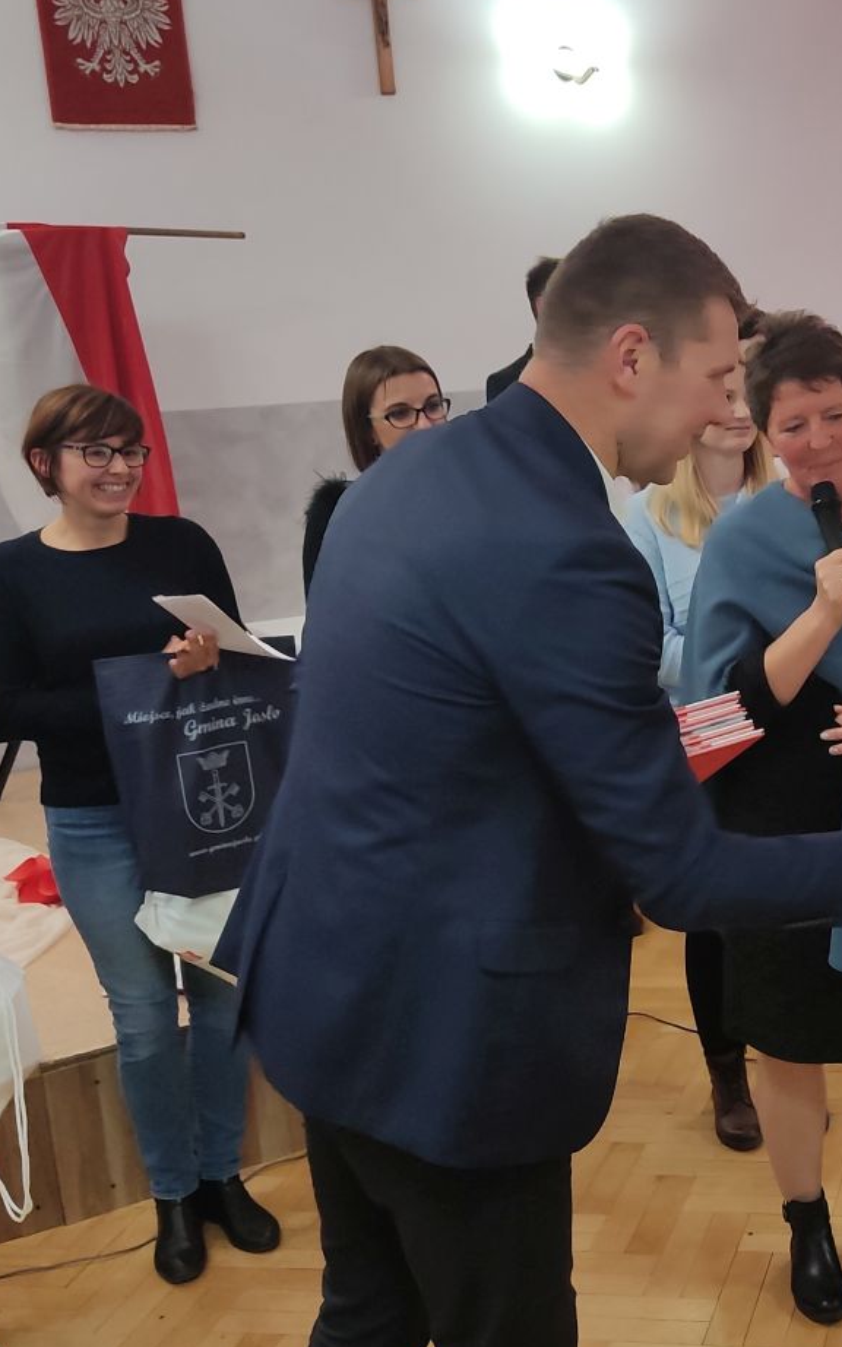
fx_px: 1689
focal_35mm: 46
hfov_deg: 26.6
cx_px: 827
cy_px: 723
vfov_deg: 43.5
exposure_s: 1/125
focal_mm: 4.71
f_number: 1.79
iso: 415
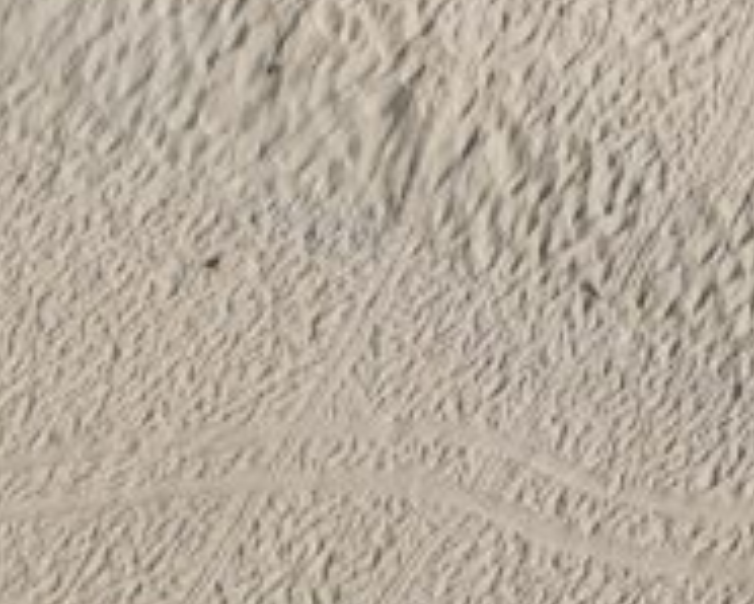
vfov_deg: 10.4
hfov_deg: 11.6
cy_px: -839
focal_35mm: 129
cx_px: 1921
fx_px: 2880
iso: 110
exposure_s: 1/500
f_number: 2.8
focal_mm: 4.5
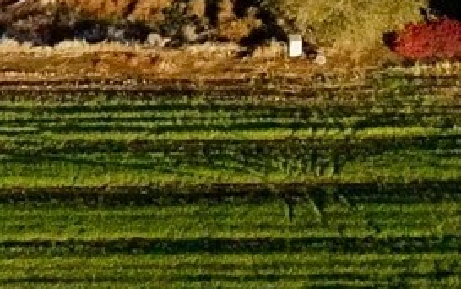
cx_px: -29
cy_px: -436
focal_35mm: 149
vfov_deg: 8.1
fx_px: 1873
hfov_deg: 13.8
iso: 1600
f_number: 2.8
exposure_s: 1/4000
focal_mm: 4.5
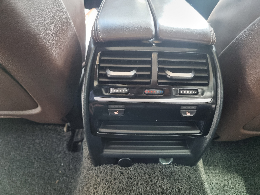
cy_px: 98
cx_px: 130
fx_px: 195
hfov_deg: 67.3
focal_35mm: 26
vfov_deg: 53.1
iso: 500
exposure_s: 1/40
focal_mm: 5.4
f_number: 1.8
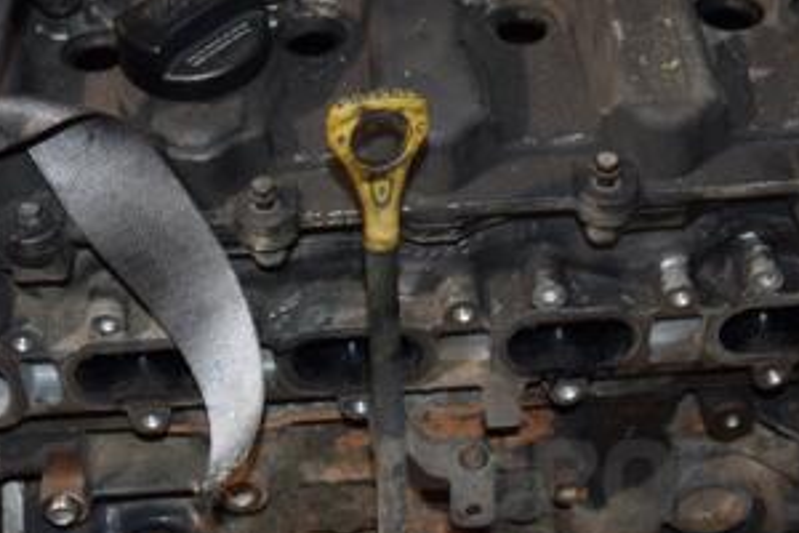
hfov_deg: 28.1
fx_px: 1598
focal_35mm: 72
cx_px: 352
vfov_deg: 18.8
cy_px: 125
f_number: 5
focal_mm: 24
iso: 800
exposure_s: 1/60
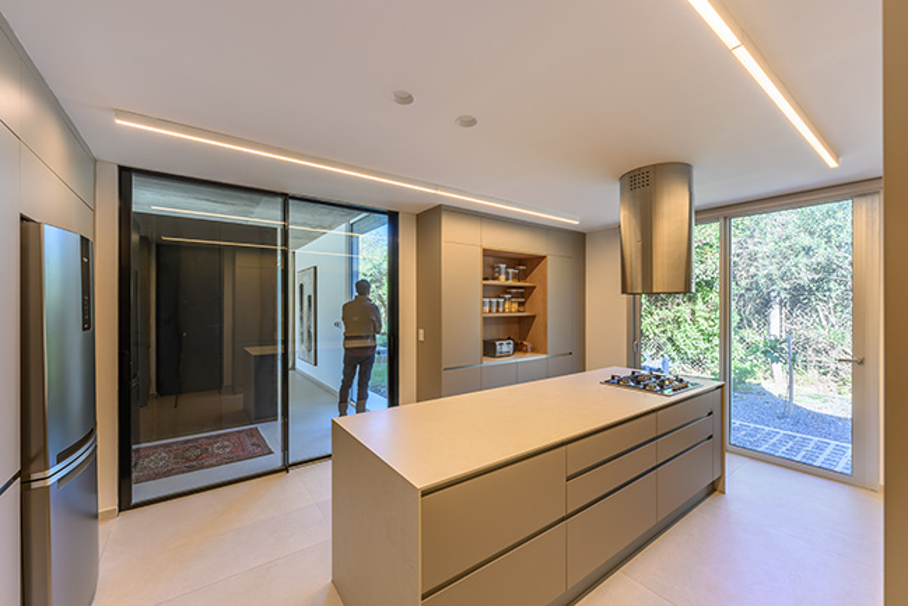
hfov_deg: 104.2
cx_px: 454
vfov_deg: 81.2
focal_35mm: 14
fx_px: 353
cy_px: 303
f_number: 11
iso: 80
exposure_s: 1/30
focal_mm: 14
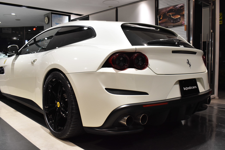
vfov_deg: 40.0
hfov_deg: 57.2
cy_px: 75
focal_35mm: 33
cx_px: 112
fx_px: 206
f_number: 8
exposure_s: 1/40
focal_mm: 22
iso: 1250
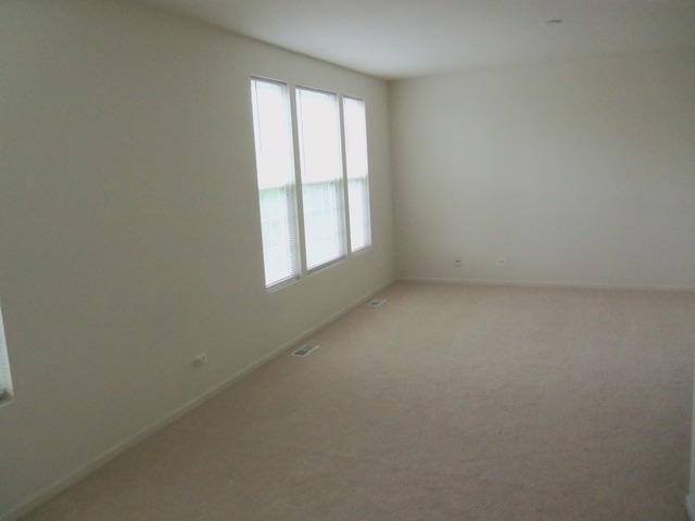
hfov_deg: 63.4
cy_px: 260
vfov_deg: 49.7
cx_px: 348
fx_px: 562
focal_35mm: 28
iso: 320
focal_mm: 5.1
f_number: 3.9
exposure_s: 1/30
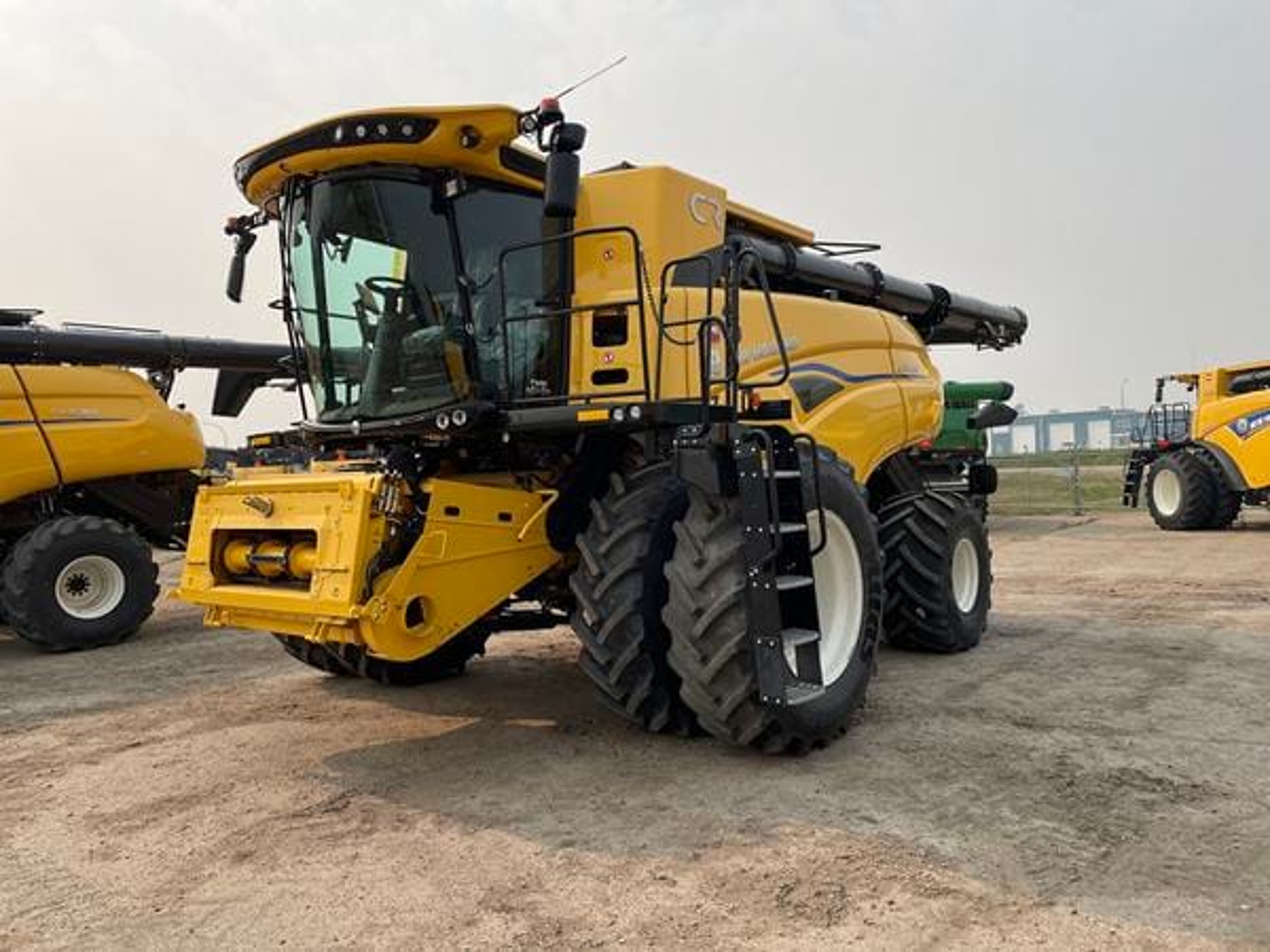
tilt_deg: +2.3
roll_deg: +1.4
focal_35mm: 26
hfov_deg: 67.3
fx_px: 954
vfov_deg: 53.1
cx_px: 635
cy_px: 476
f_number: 1.6
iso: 50
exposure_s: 1/4651
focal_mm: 4.2
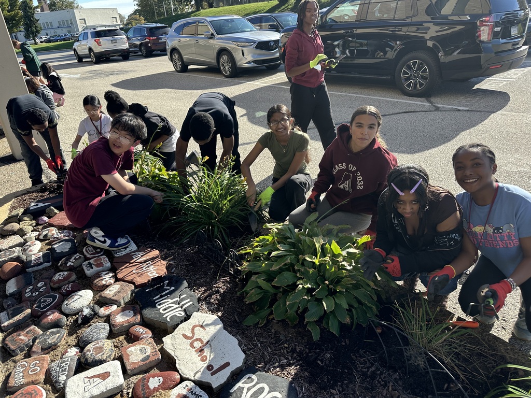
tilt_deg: -28.9
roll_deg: +3.5
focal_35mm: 24
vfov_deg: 56.8
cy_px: 199
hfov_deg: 71.6
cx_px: 266
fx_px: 368
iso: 80
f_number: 1.78
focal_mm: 6.86
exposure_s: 1/1119
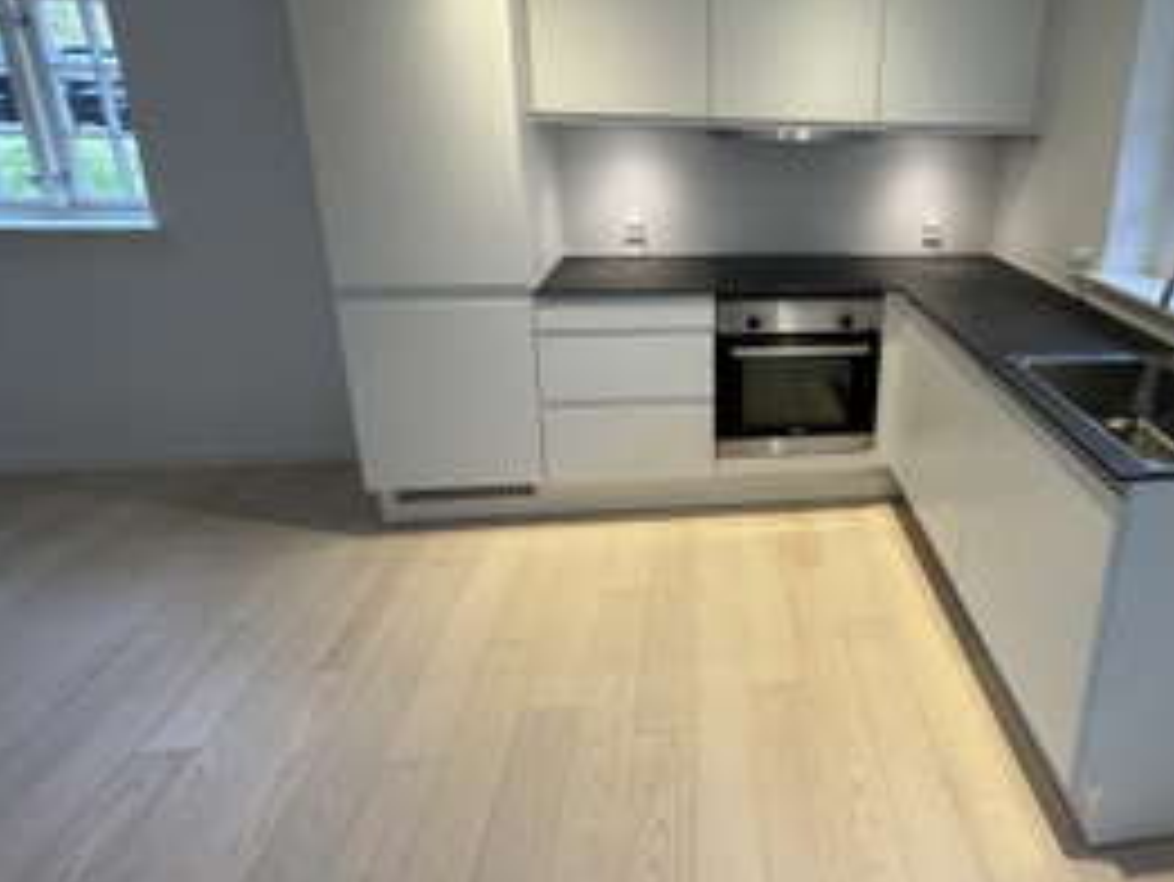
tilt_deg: -15.0
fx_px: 679
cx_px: 789
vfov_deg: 64.4
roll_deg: -1.6
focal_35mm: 20
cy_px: 297
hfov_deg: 78.9
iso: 200
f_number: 2.2
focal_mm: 2.22
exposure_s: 1/100
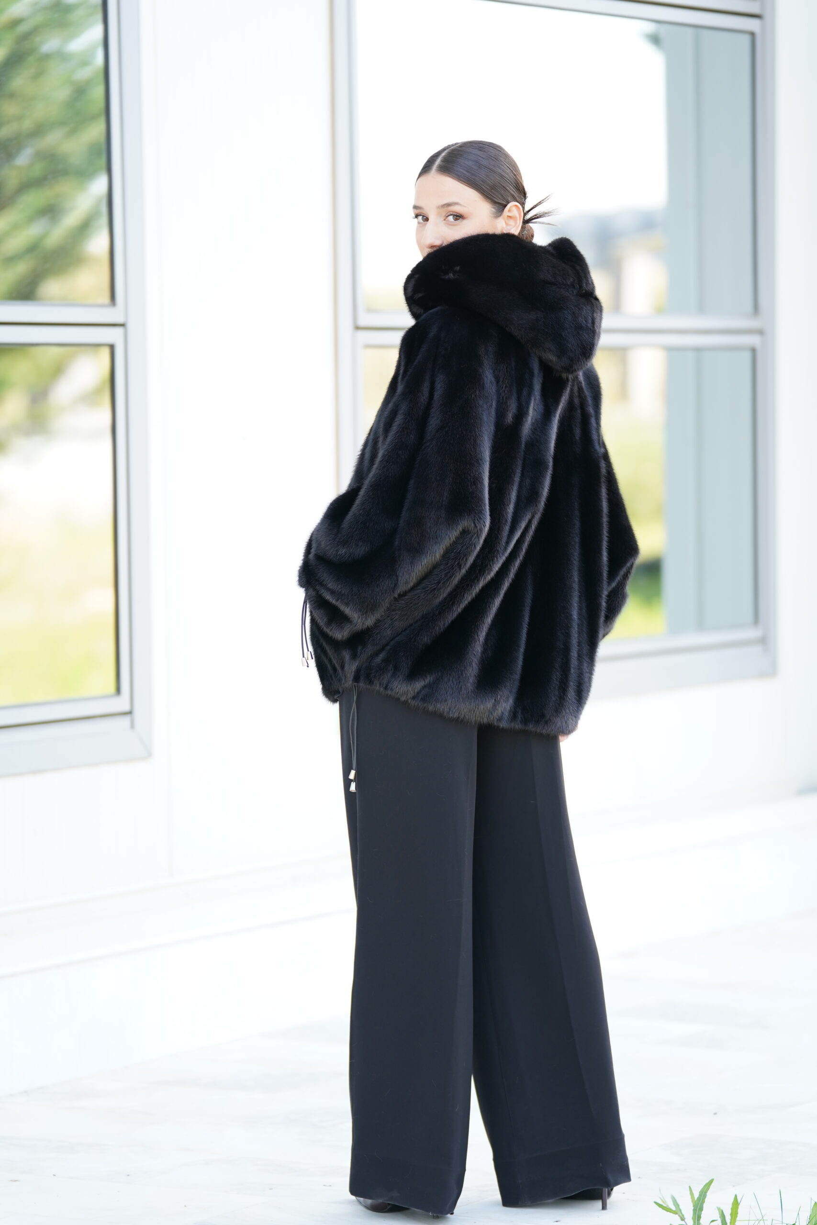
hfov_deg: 10.2
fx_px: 4561
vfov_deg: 15.3
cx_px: 408
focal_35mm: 134
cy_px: 612
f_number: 2.8
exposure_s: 1/250
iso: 250
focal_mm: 134
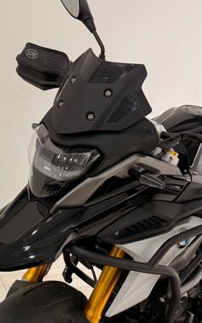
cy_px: 240
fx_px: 493
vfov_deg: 35.5
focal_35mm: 56
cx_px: 113
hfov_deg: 23.1
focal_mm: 6.76
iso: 125
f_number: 1.78
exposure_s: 1/120
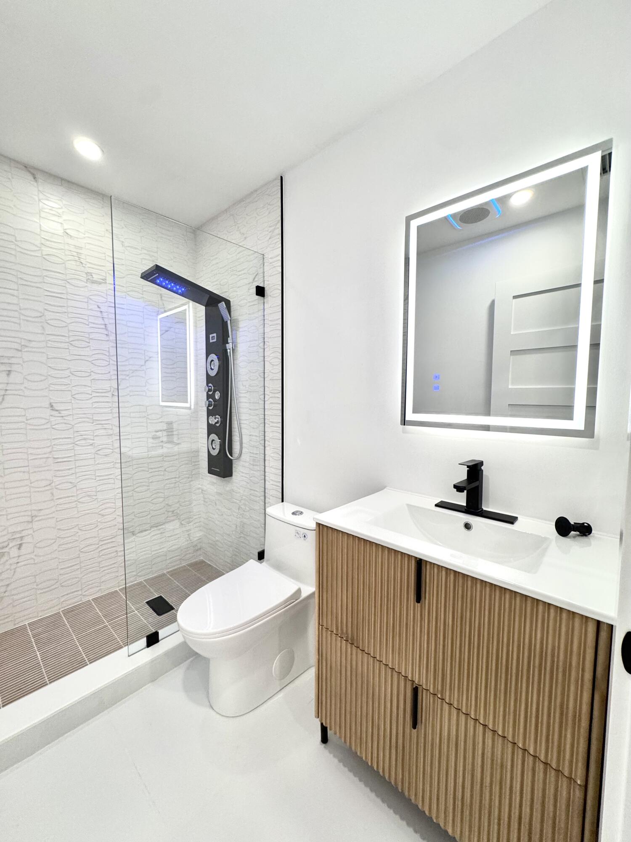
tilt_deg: -4.6
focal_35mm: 14
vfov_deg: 102.1
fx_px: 340
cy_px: 421
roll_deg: +0.8
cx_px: 316
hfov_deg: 85.7
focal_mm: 2.22
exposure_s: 1/120
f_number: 2.2
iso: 160
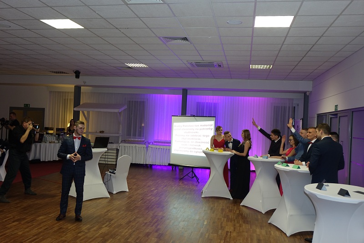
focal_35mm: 34
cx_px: 182
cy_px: 122
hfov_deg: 55.8
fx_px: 344
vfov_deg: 38.9
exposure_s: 1/40
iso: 400
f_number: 2.8
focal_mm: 12.3
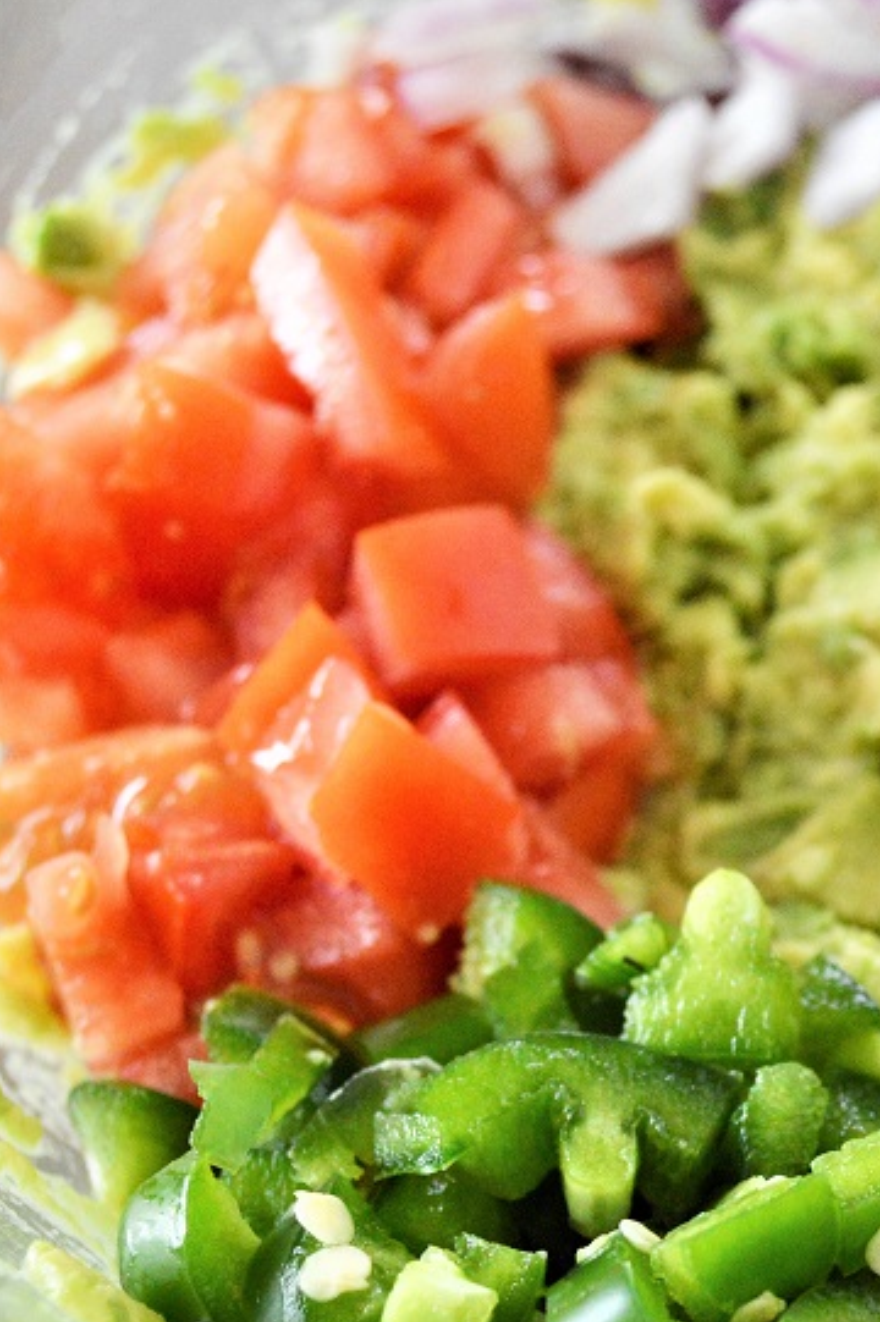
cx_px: 721
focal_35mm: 65
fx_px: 2386
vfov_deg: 30.6
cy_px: 929
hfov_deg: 20.6
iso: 3200
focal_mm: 26
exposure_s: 1/320
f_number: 4.2
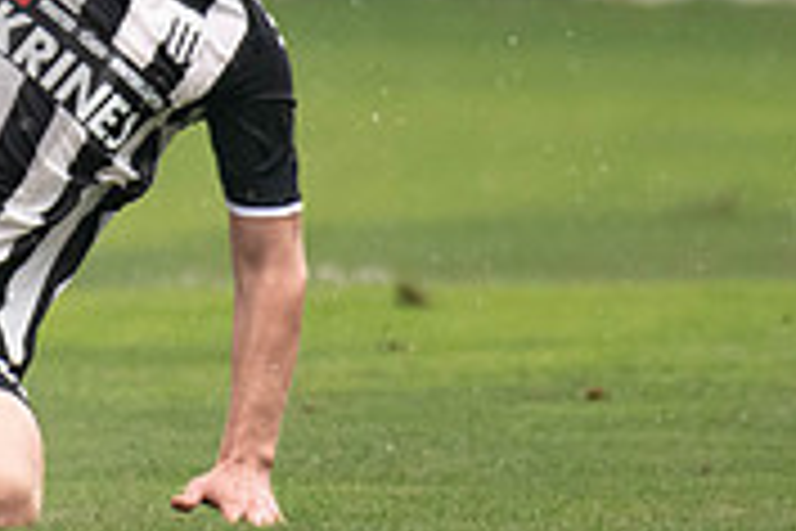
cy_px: -191
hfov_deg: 0.9
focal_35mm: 2214
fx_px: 48950
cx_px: -117
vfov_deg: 0.6
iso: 1600
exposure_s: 1/1600
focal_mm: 500
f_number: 5.6
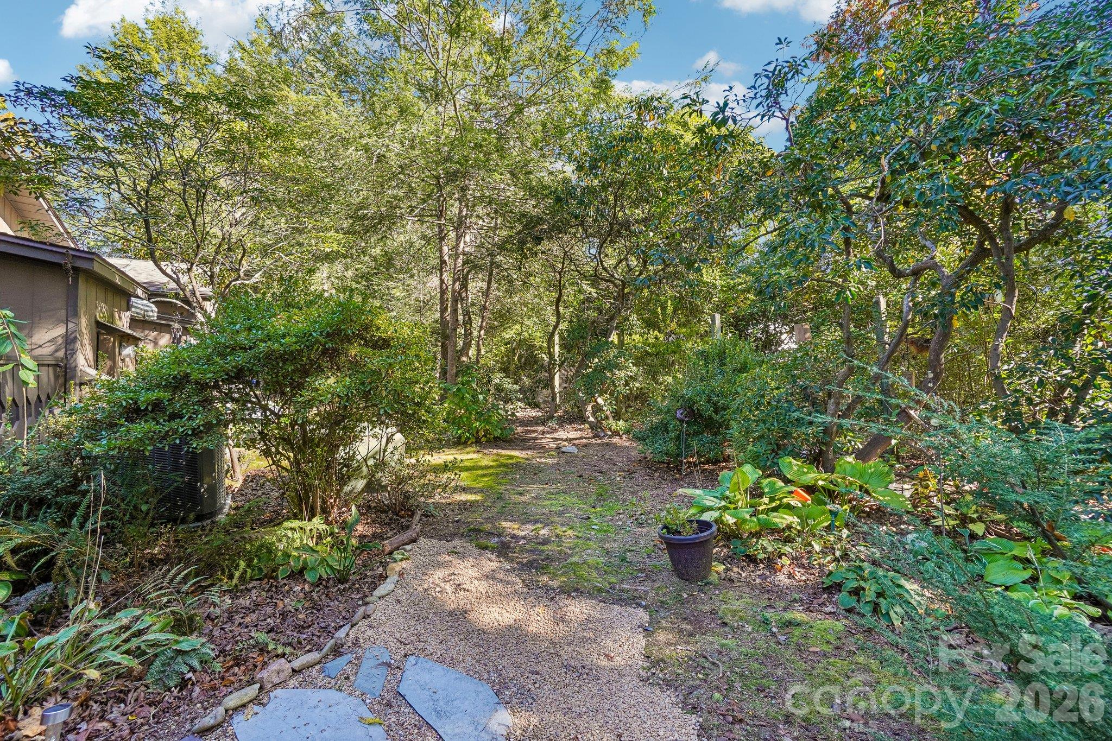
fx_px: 463
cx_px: 556
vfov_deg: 77.3
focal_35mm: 15
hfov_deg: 100.4
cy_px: 370
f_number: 8
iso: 200
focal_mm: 10
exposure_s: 1/30
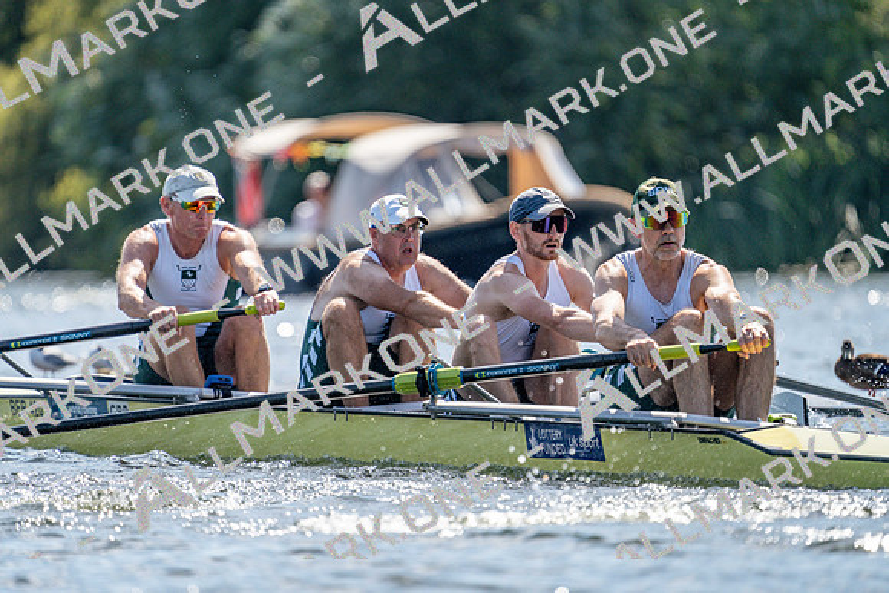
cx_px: 444
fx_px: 14819
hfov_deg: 3.4
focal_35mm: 600
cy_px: 296
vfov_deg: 2.3
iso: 500
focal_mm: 600
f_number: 6.3
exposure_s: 1/2000
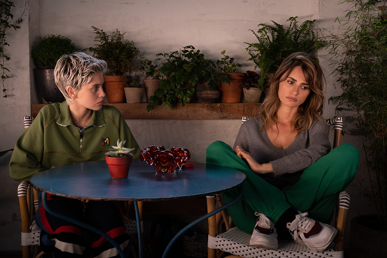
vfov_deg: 35.1
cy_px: 129
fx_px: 409
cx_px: 194
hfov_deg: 50.7
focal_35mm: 38
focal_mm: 13.7
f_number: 3.1
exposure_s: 1/80
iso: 250
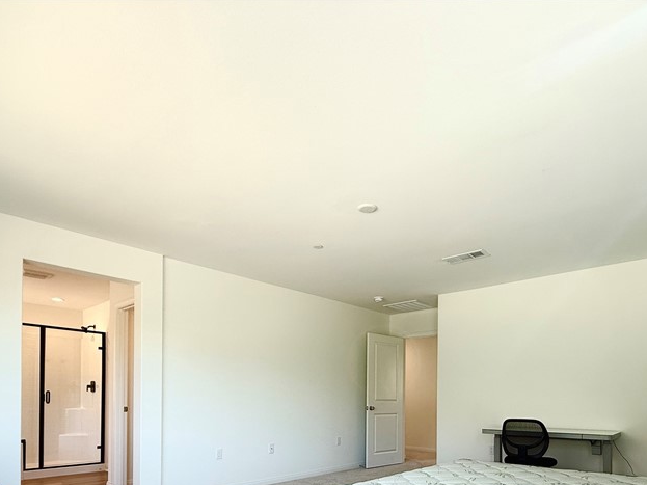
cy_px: 397
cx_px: 343
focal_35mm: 23
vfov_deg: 54.3
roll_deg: -0.4
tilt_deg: +1.2
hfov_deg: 73.9
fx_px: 430
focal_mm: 2.22
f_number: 2.2
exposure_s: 1/99
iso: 50
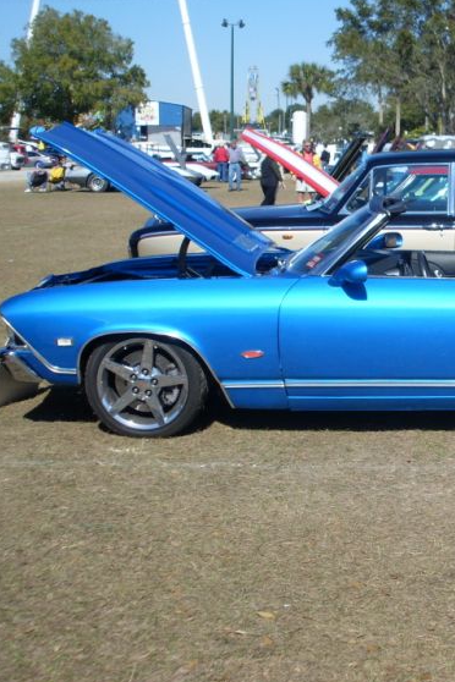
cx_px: 465
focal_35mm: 73
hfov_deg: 18.2
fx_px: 1384
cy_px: 323
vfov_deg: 27.7
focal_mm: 8.1
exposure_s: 1/250
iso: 80
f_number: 8.7
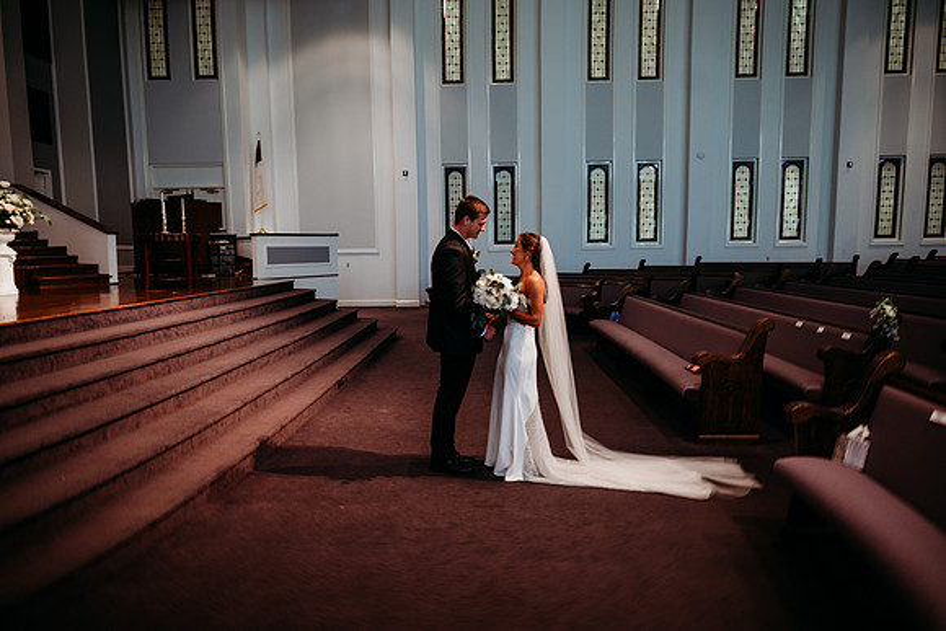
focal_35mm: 24
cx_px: 473
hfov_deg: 73.7
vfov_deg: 53.2
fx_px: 631
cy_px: 316
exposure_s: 1/160
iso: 640
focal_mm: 24
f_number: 2.5
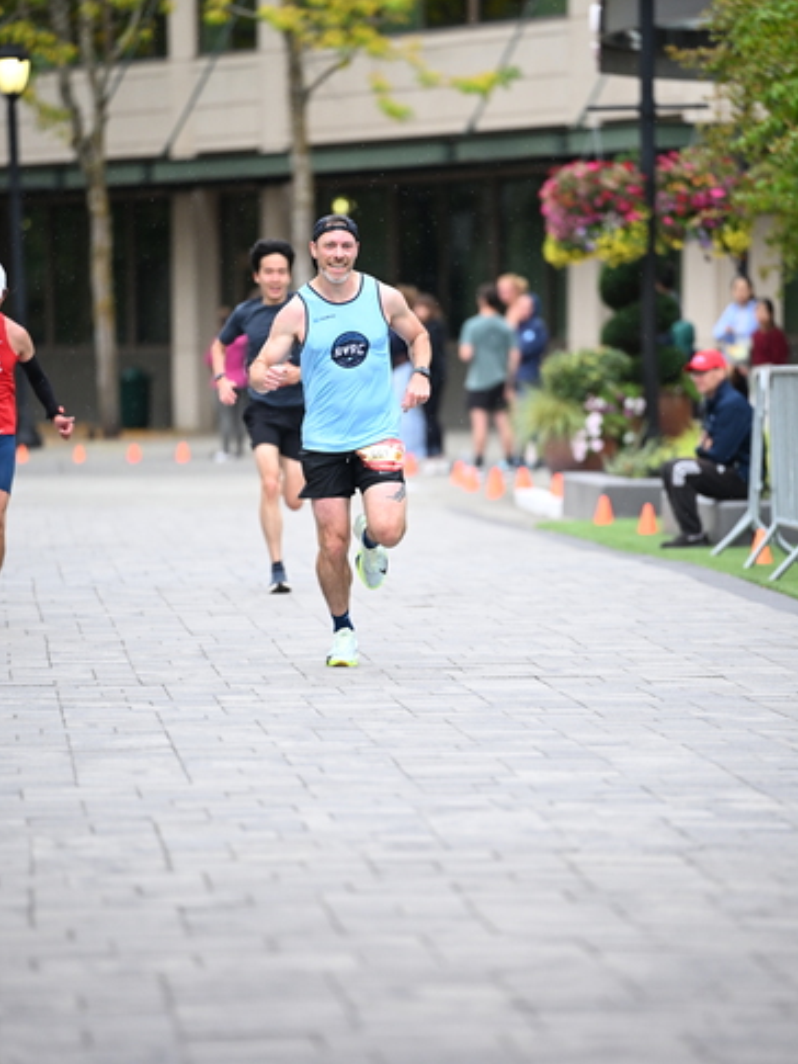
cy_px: 489
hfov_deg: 6.8
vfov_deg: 9.1
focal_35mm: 218
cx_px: 400
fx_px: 6698
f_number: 2.8
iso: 1250
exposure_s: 1/1250
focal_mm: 200
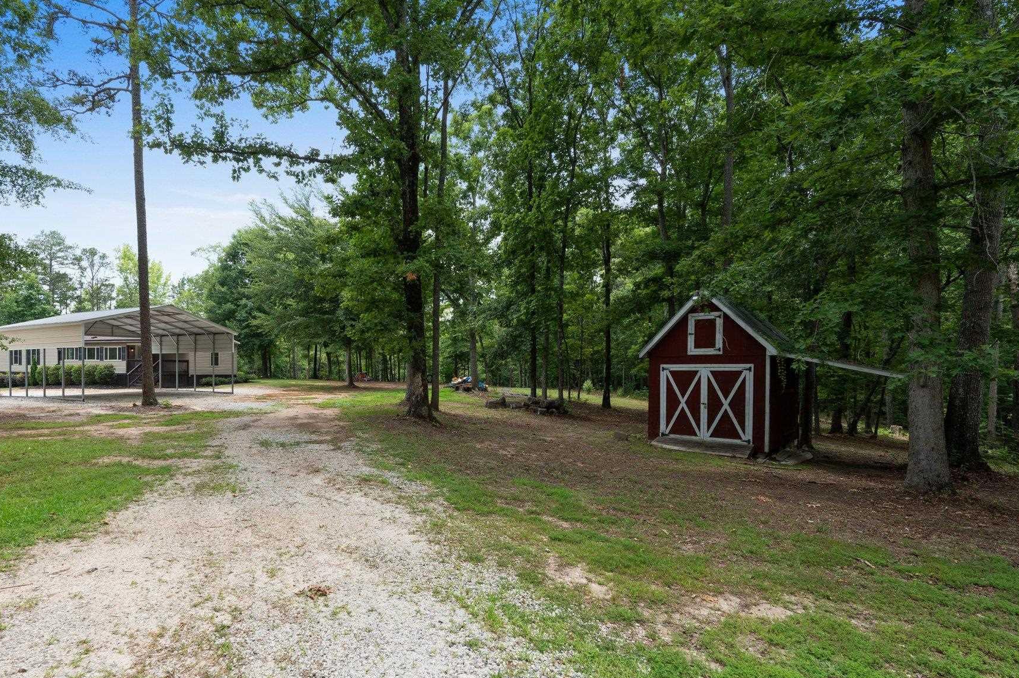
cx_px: 441
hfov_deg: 86.4
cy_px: 383
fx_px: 538
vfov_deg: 64.3
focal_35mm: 19
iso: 250
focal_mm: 16
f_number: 9
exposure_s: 1/200
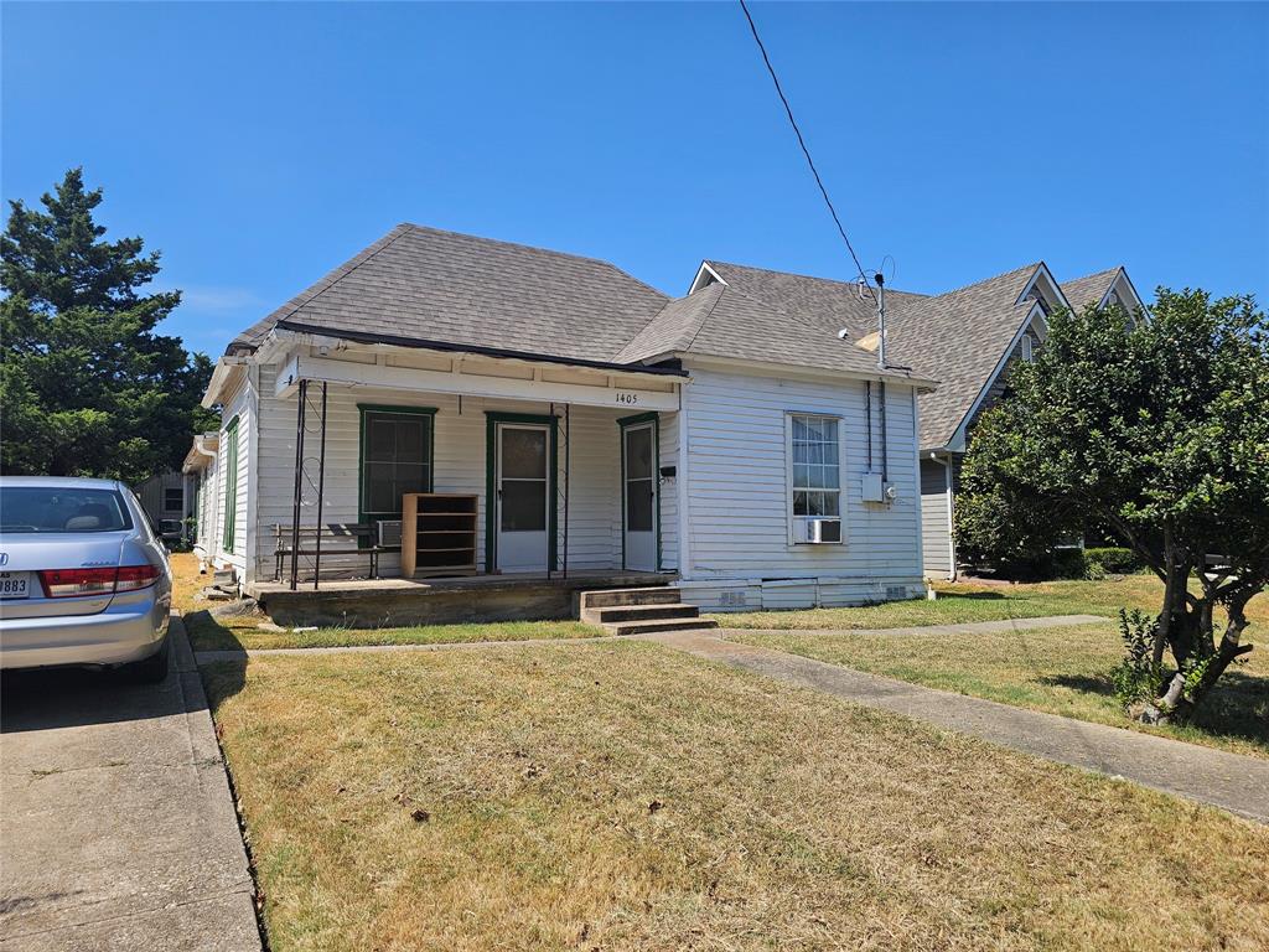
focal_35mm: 23
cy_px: 476
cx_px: 634
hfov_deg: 73.9
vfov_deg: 58.9
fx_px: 843
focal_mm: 6.3
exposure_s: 1/850
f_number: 1.7
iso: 10
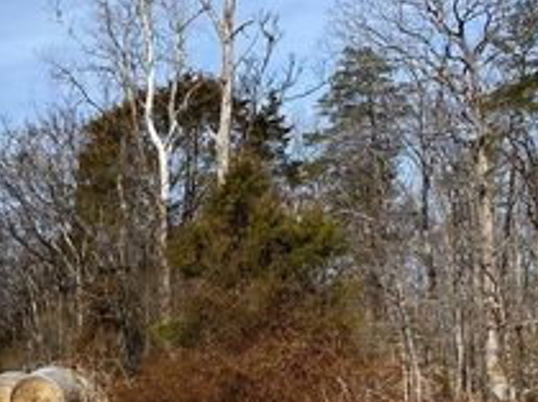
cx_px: -20
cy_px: 378
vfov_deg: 22.9
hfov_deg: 28.9
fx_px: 963
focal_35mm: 62
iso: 32
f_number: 1.8
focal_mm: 4.25
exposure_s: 1/3731
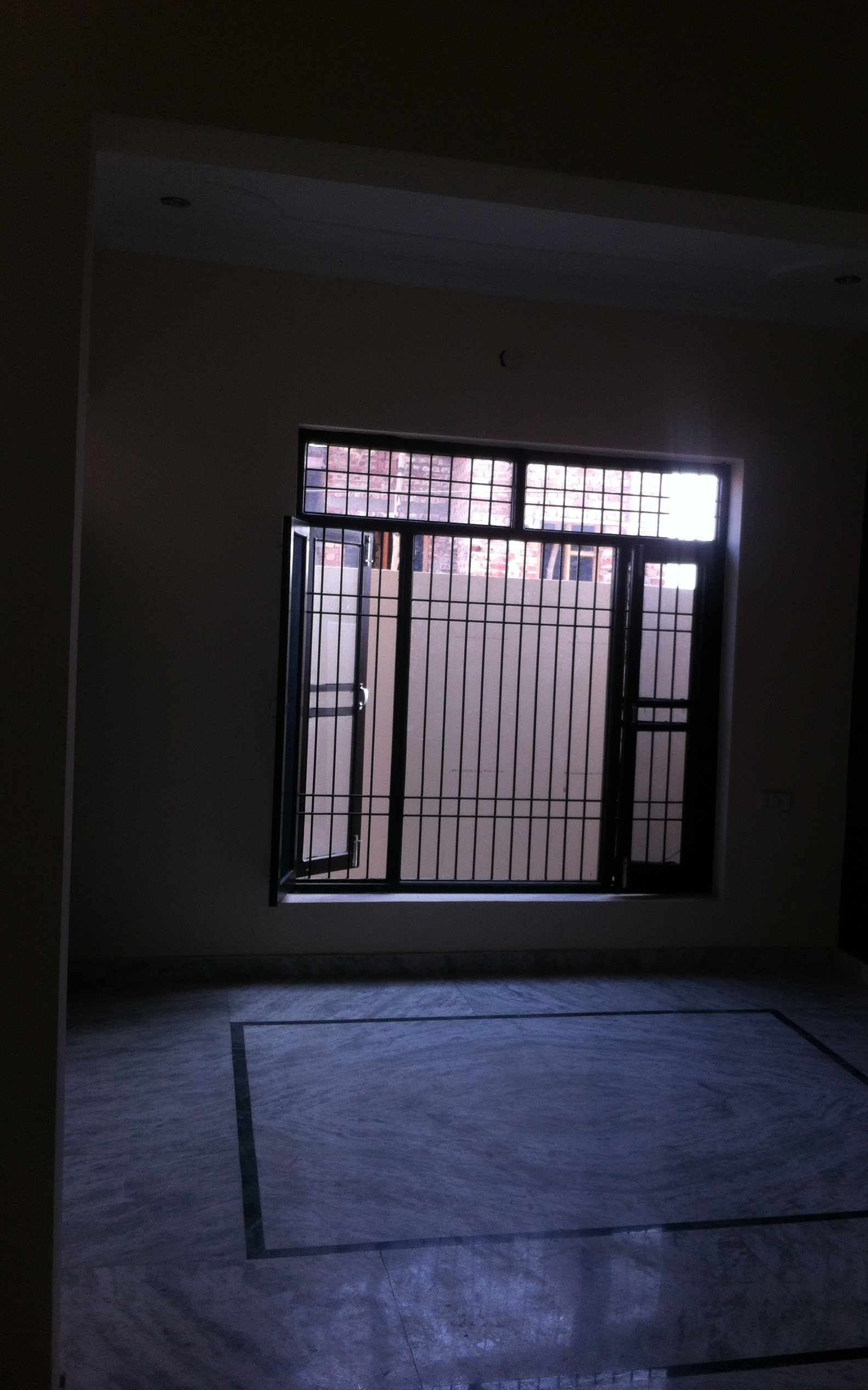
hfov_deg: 33.5
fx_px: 1439
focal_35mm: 38
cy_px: 682
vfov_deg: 51.5
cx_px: 523
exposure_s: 1/79
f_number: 2.8
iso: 80
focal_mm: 3.85
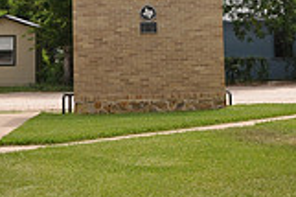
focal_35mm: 119
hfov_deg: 17.2
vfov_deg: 10.9
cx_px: 145
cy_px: -133
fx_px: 977
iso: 200
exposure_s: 1/200
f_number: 8
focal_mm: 22
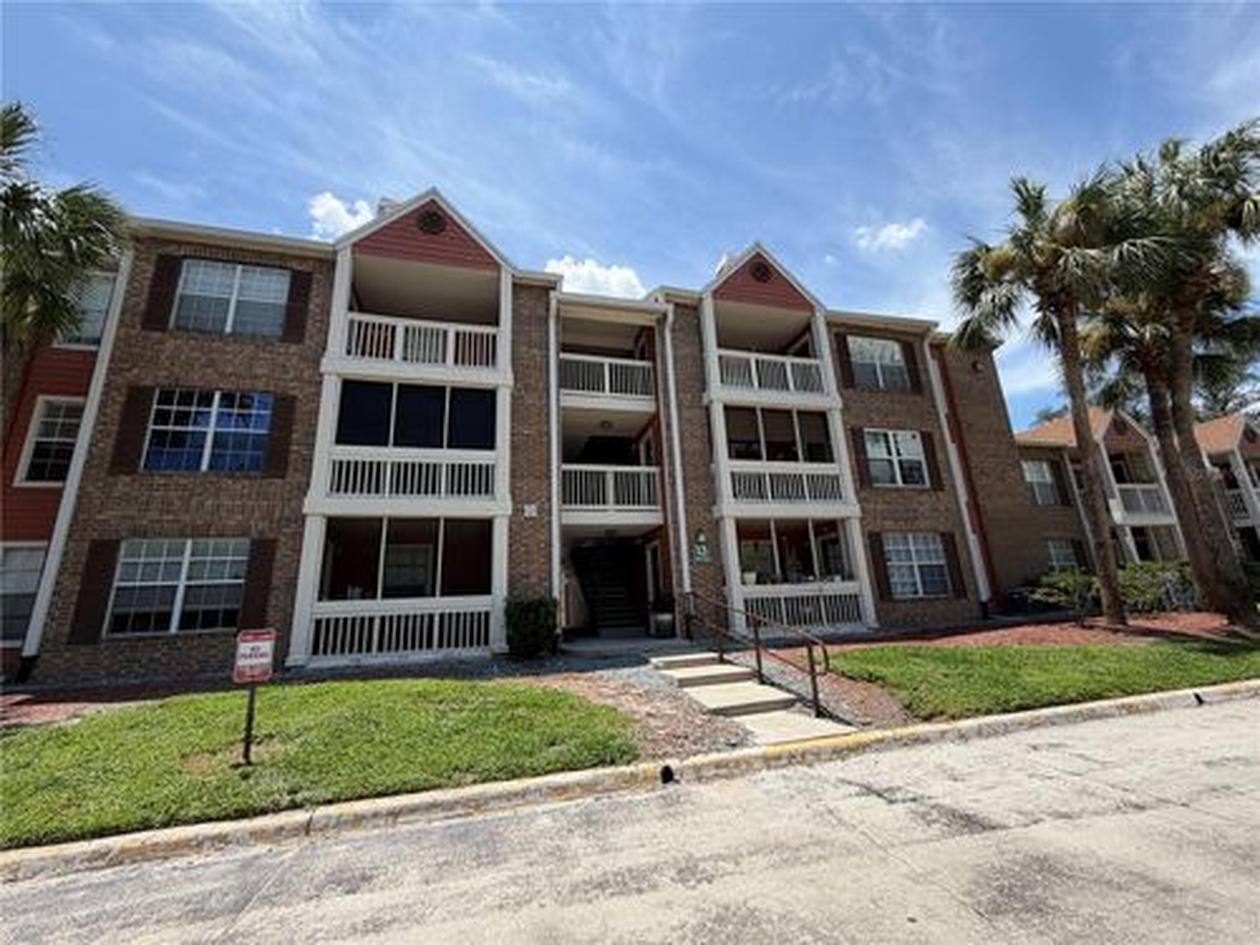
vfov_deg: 85.7
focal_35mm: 14
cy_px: 472
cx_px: 630
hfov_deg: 102.1
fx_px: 510
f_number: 2.2
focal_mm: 2.22
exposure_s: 1/770
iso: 20
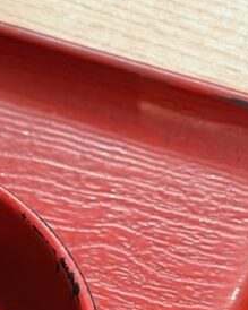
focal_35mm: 190
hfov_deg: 7.8
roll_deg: +7.5
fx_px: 1744
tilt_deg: -42.9
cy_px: 101
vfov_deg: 10.2
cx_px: -236
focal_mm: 5.96
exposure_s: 1/59
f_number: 1.6
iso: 160
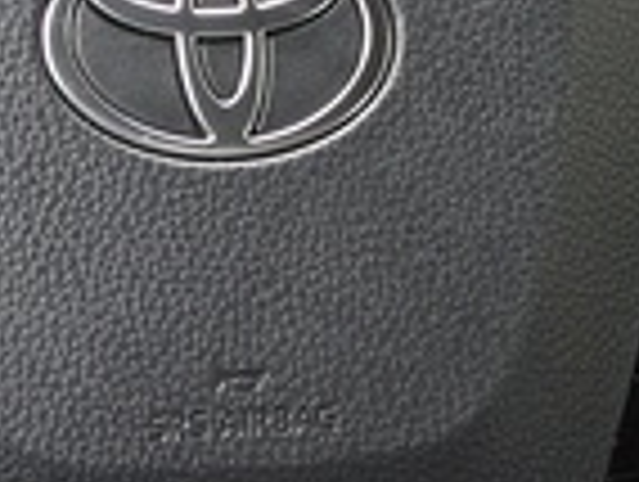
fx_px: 6287
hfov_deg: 5.8
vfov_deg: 4.4
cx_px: 189
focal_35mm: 340
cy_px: 16
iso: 320
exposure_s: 1/120
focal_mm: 18.6
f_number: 2.9
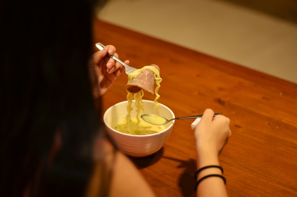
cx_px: 148
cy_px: 98
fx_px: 617
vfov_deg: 18.1
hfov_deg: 27.0
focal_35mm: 75
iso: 500
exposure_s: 1/160
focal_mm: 50
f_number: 1.4
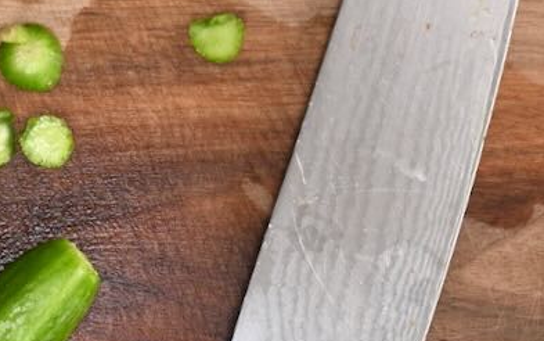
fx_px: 2536
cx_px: -260
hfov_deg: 11.7
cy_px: 262
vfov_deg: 7.7
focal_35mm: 171
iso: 200
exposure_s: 1/25
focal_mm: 55
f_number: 7.1
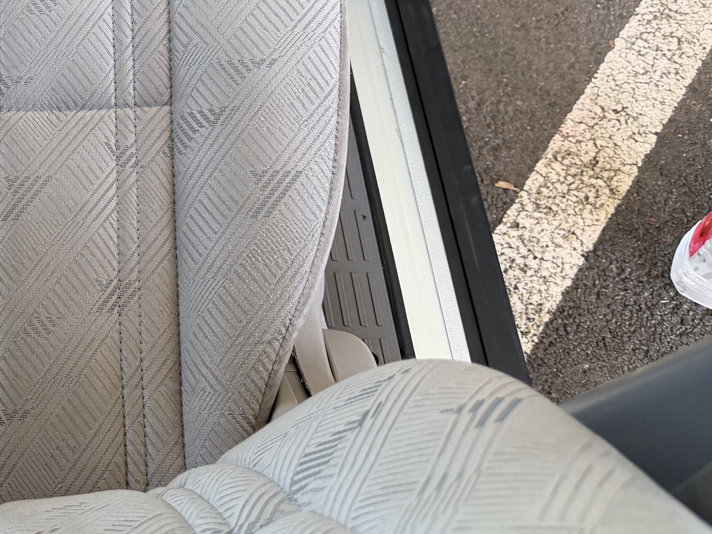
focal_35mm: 62
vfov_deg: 22.8
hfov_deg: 27.8
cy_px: 19
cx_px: -115
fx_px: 1275
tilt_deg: -56.8
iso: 200
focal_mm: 6.76
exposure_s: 1/149
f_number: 1.78
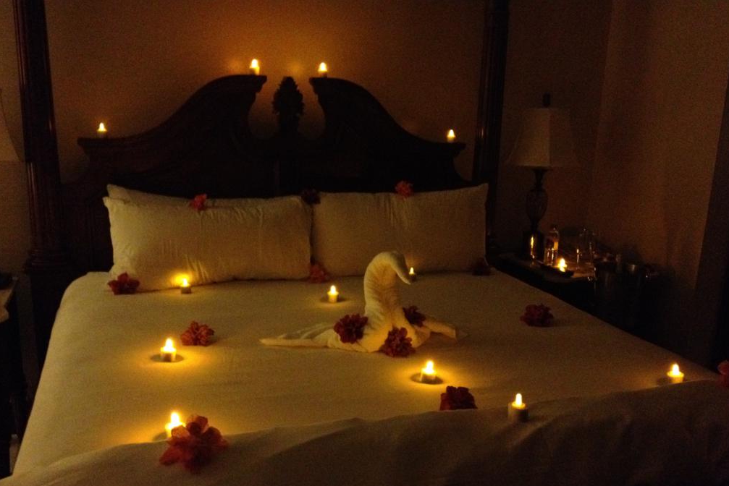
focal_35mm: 37
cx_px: 368
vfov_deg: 35.9
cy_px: 277
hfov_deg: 51.9
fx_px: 749
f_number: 2.4
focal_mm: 4.28
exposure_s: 1/15
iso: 800
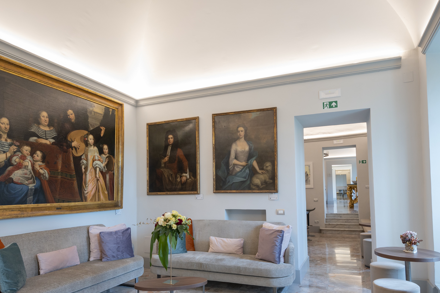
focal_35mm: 23
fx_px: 281
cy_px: 177
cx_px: 211
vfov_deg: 54.6
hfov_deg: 76.1
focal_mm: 18
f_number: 5.6
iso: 1000
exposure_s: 1/30
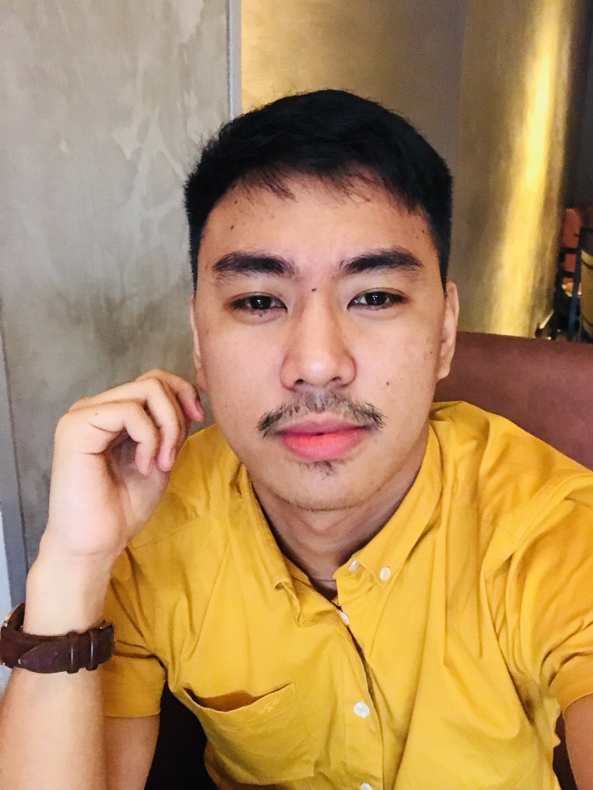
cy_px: 395
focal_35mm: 32
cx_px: 296
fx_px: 730
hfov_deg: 44.2
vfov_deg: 56.8
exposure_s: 1/15
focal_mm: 2.87
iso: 400
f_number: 2.2
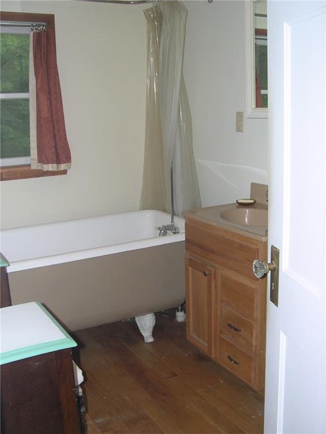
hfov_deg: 37.7
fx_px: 477
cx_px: 163
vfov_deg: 49.0
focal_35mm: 38
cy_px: 217
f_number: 2.8
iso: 100
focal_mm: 8
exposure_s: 1/60
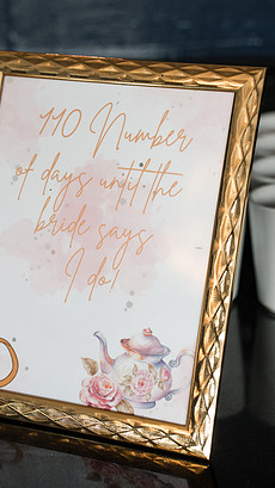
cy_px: 243
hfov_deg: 12.3
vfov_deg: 21.8
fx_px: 1271
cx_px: 103
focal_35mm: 98
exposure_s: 1/250
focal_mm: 85
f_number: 4
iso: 1600
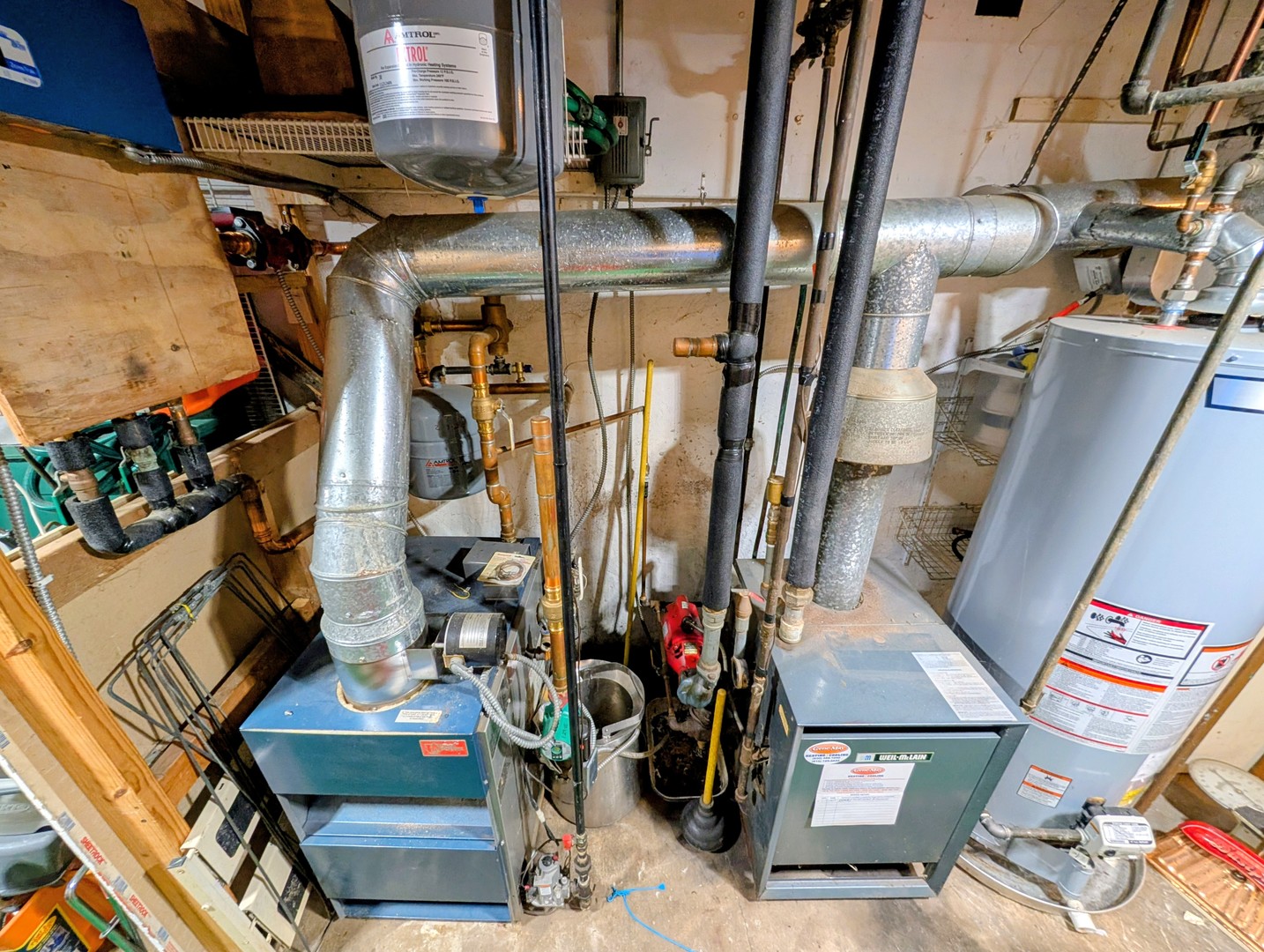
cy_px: 476
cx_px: 632
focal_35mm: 12
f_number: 1.7
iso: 217
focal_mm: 2.02
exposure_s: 1/40
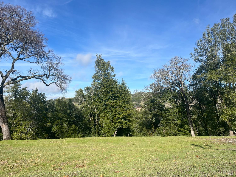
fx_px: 177
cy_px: 88
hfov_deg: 67.3
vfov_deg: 53.1
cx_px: 118
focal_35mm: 26
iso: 50
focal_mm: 5.1
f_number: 1.6
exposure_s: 1/3413
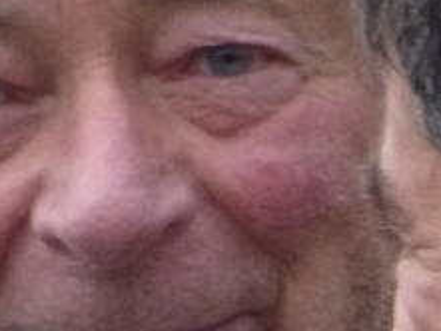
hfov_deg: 1.0
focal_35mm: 1915
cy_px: 251
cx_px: 315
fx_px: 24410
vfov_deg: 0.8
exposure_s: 1/125
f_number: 5.9
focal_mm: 68.8
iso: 400
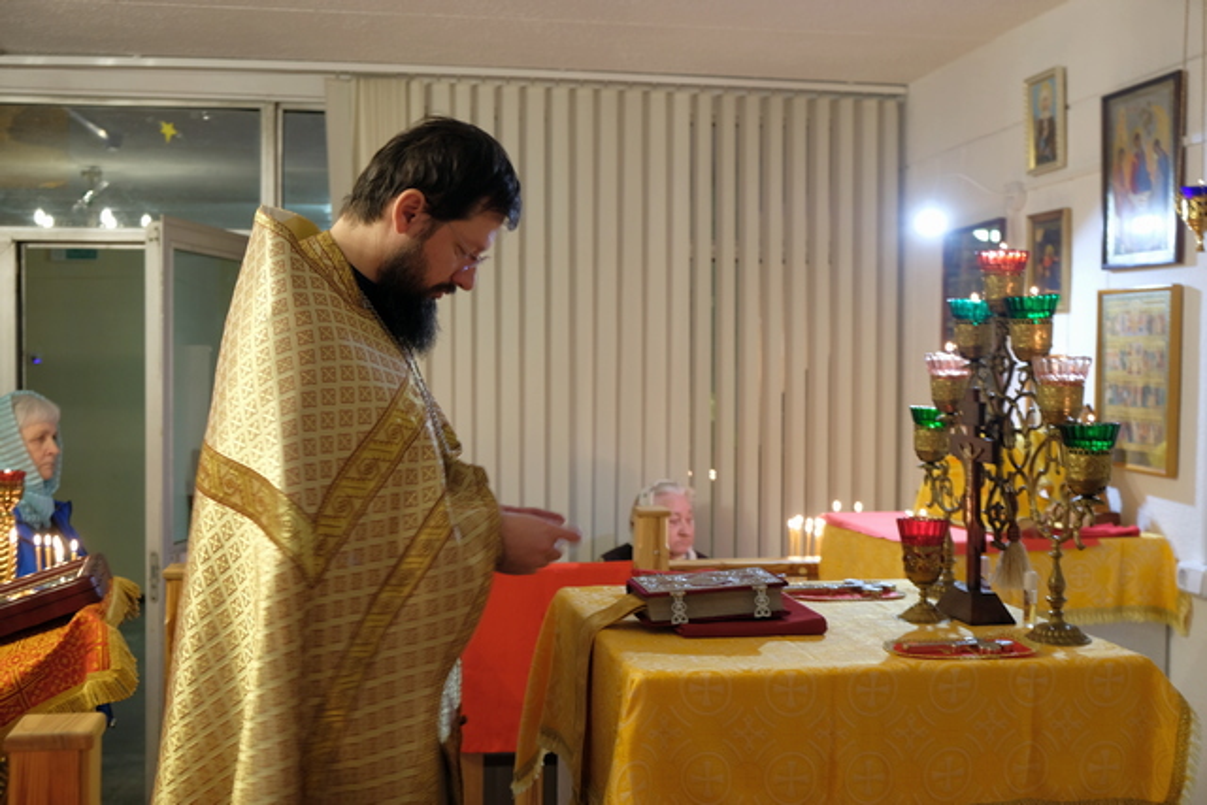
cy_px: 402
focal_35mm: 43
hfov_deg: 45.4
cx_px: 604
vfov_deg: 31.2
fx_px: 1442
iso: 400
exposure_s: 1/7.5
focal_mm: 28.9
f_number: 4
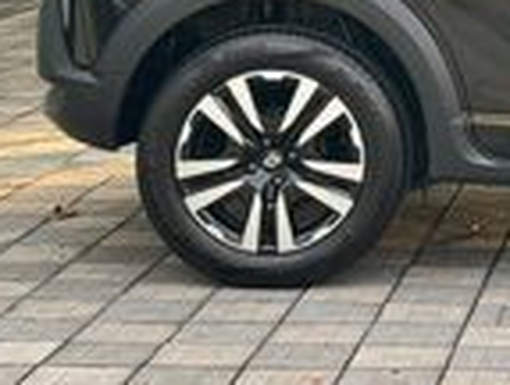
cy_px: -93
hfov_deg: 11.8
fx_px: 2334
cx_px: 820
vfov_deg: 9.3
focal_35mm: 158
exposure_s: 1/112
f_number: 1.78
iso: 100
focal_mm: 6.76
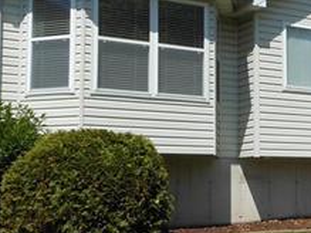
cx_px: 307
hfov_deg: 25.4
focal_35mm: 73
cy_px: 88
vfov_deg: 20.1
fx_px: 655
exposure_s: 1/1250
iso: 80
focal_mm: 4.5
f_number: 3.2
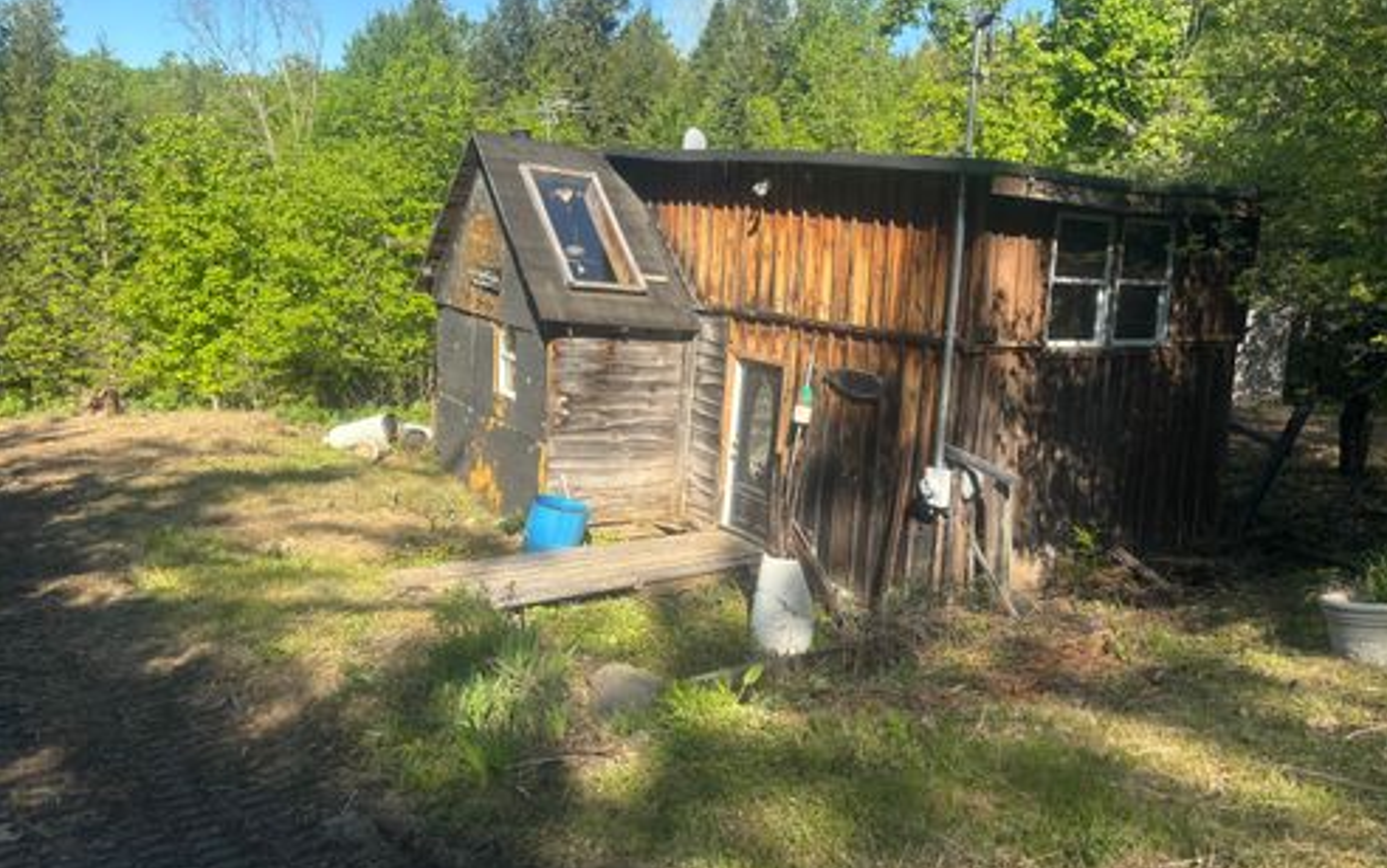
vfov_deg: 44.5
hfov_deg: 66.4
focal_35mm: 28
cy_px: 373
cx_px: 702
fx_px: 1059
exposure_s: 1/1248
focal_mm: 5.96
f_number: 1.6
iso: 50
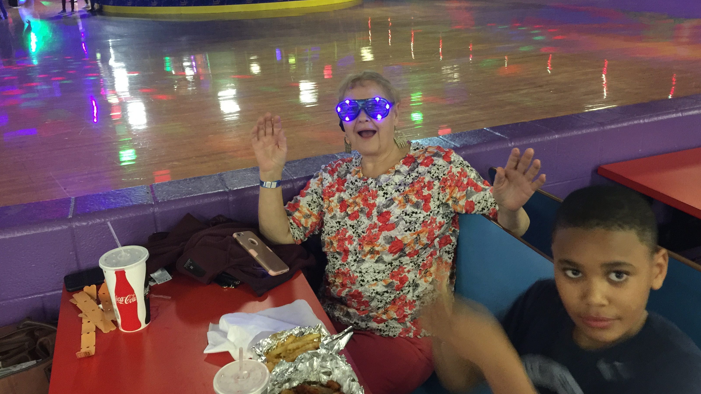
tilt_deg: -19.4
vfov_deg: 36.5
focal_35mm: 32
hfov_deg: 61.0
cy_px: 155
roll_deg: +0.1
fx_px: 595
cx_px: 353
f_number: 2.2
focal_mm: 4.15
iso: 125
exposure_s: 1/4
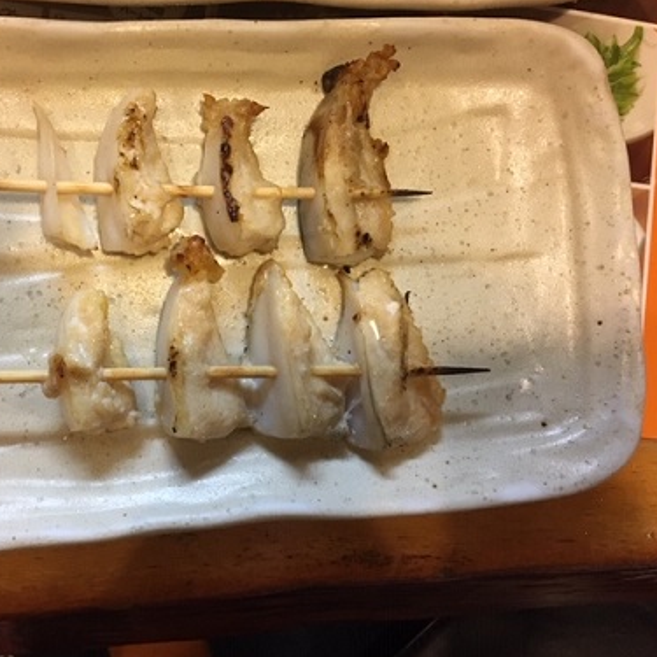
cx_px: 226
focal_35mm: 35
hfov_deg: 46.6
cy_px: 326
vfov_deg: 47.2
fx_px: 752
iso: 160
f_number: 2.2
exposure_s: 1/30
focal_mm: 4.15
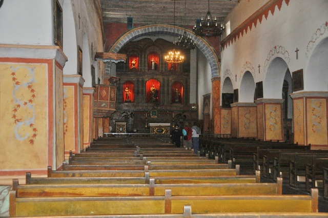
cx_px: 164
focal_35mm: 48
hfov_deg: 41.2
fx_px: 437
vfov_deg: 28.0
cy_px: 109
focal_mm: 32
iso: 800
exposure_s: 1/60
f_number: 4
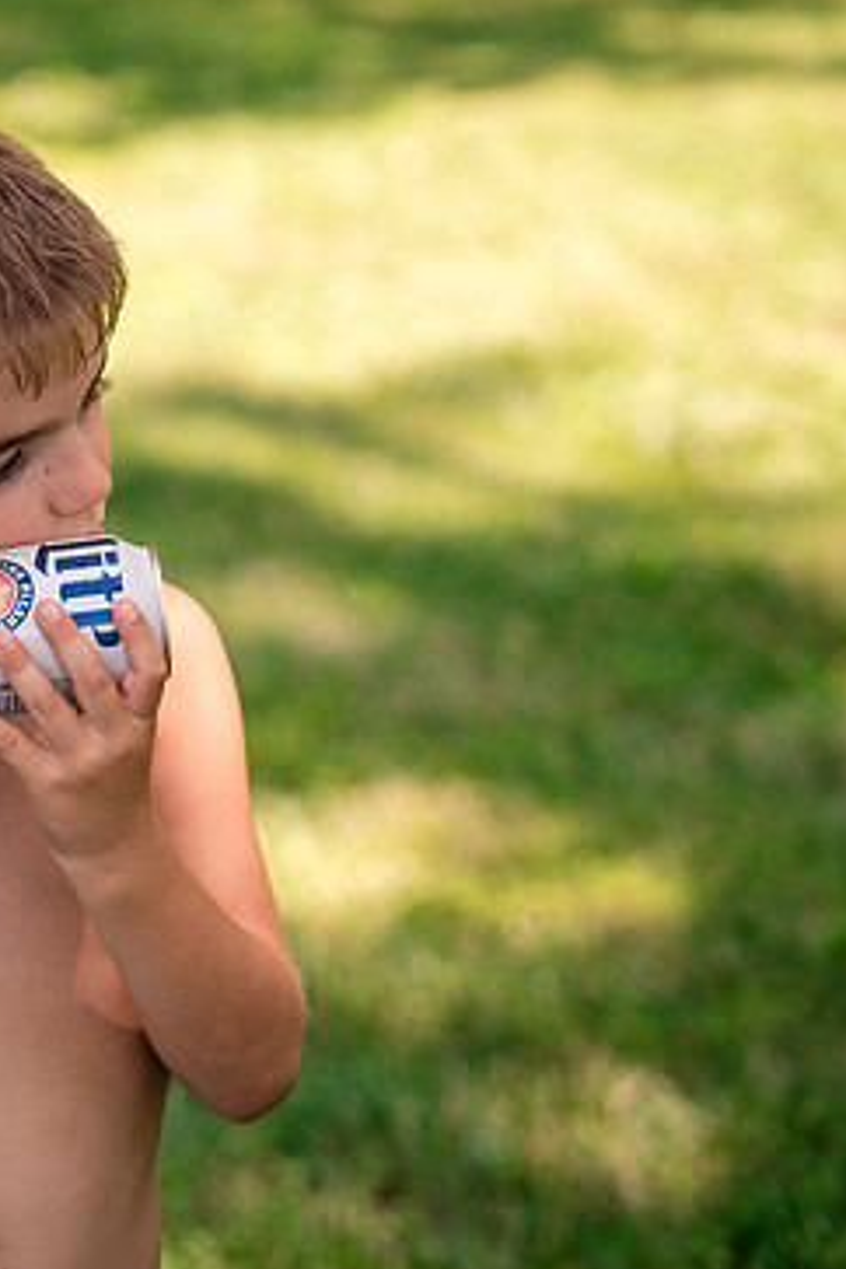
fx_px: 3948
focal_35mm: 112
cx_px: -28
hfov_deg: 12.1
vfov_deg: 18.3
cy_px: 603
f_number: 2.8
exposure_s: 1/1250
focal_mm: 70
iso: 400
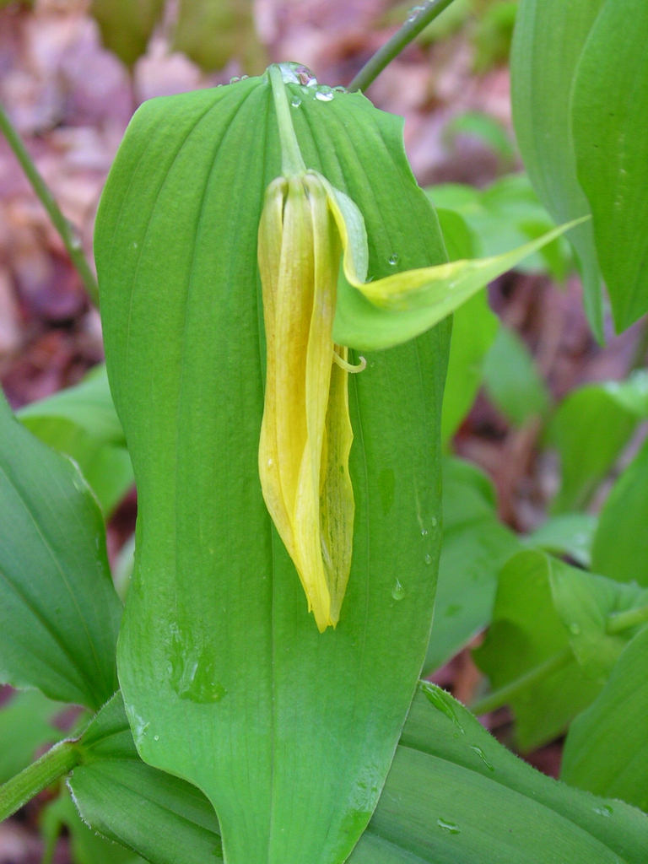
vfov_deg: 30.3
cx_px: 324
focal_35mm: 64
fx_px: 1597
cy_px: 432
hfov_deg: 22.9
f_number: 3.5
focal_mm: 9.7
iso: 100
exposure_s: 1/44.6
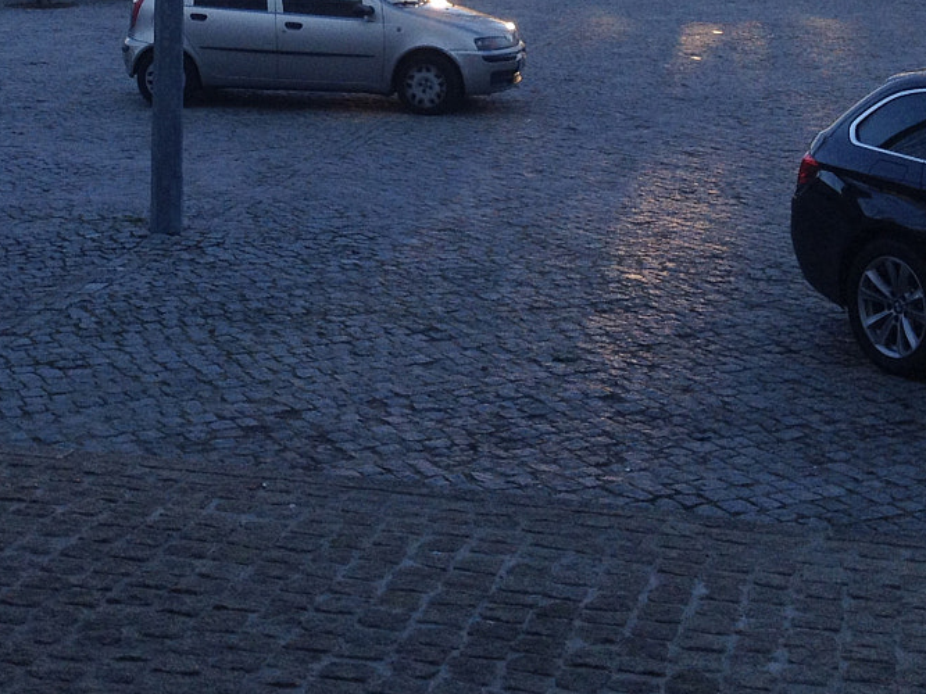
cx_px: 247
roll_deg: -1.0
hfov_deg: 23.1
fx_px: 2247
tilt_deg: -3.9
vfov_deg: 17.0
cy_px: -81
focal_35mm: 84
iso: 50
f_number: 2.4
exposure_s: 1/415
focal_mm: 4.28
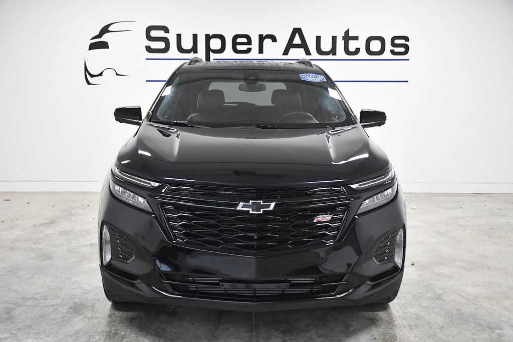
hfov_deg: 49.5
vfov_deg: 34.2
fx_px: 556
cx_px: 256
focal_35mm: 39
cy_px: 171
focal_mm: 26
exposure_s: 1/400
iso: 2500
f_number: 4.5
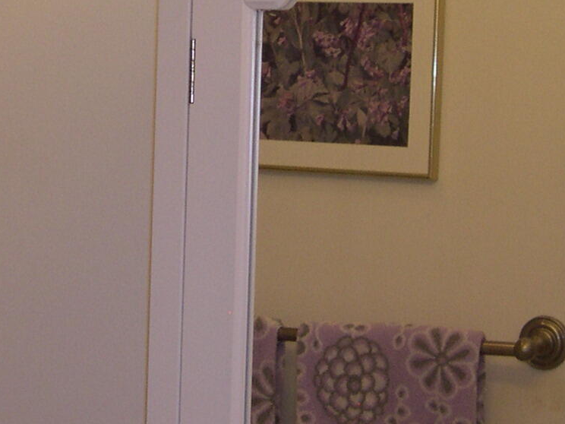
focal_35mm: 116
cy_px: 8
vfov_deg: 12.6
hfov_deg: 16.9
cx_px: 203
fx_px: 1893
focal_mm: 8
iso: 100
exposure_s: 1/61.4
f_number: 2.8
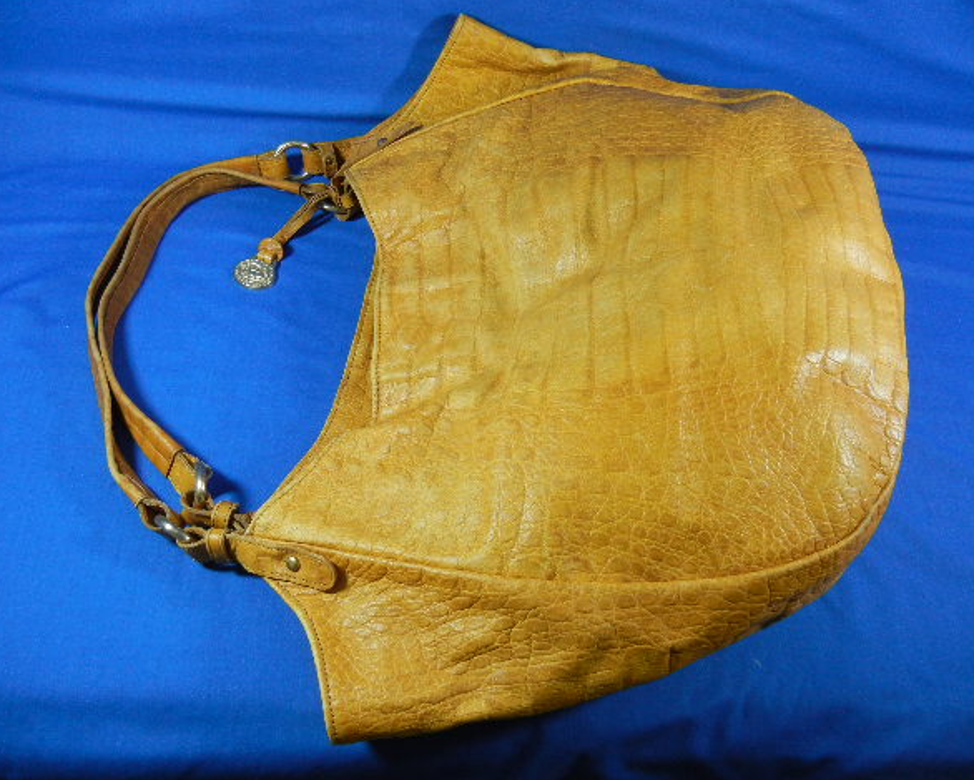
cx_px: 510
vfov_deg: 45.8
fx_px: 923
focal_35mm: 32
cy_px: 394
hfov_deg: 55.6
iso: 400
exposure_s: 1/31.2
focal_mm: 5.4
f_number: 3.5
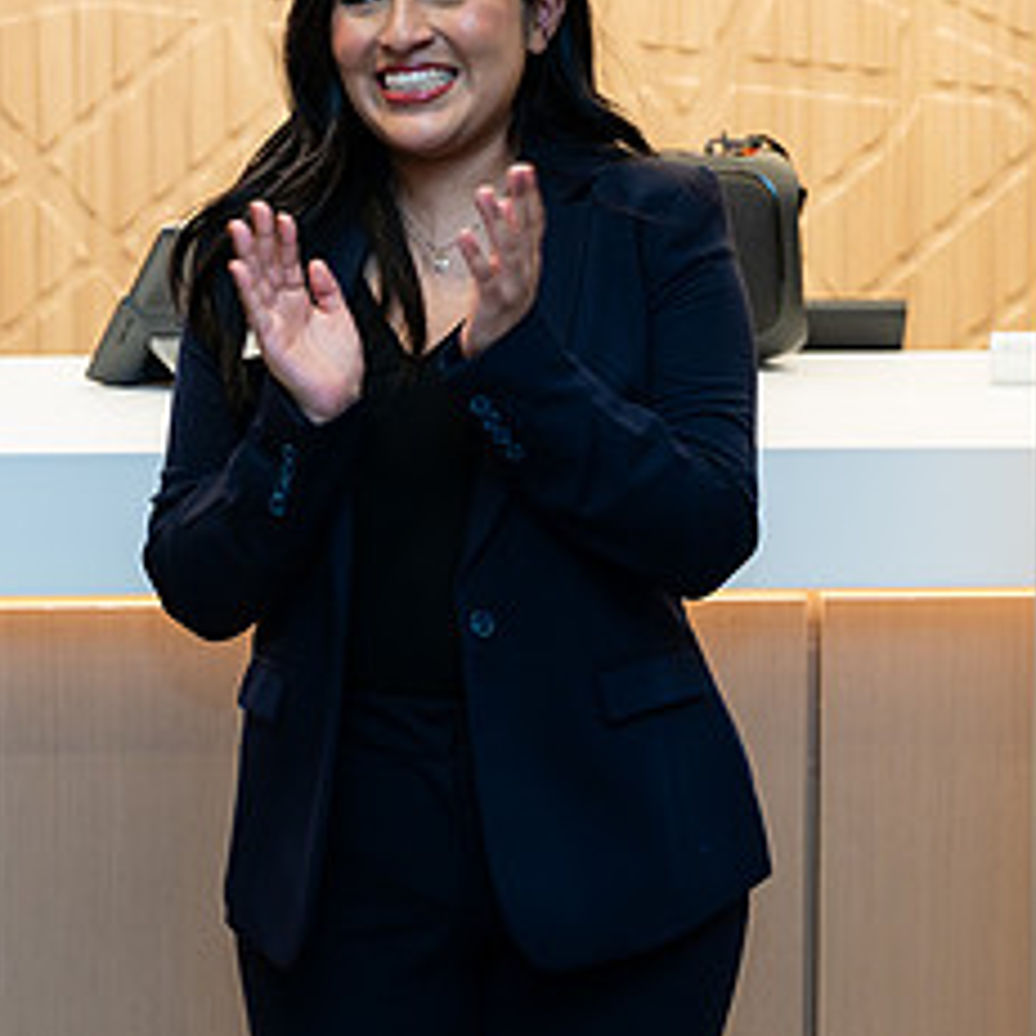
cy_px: 314
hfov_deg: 15.0
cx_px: 450
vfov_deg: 15.0
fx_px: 3928
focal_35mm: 116
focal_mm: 51
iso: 400
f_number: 4
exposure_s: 1/160
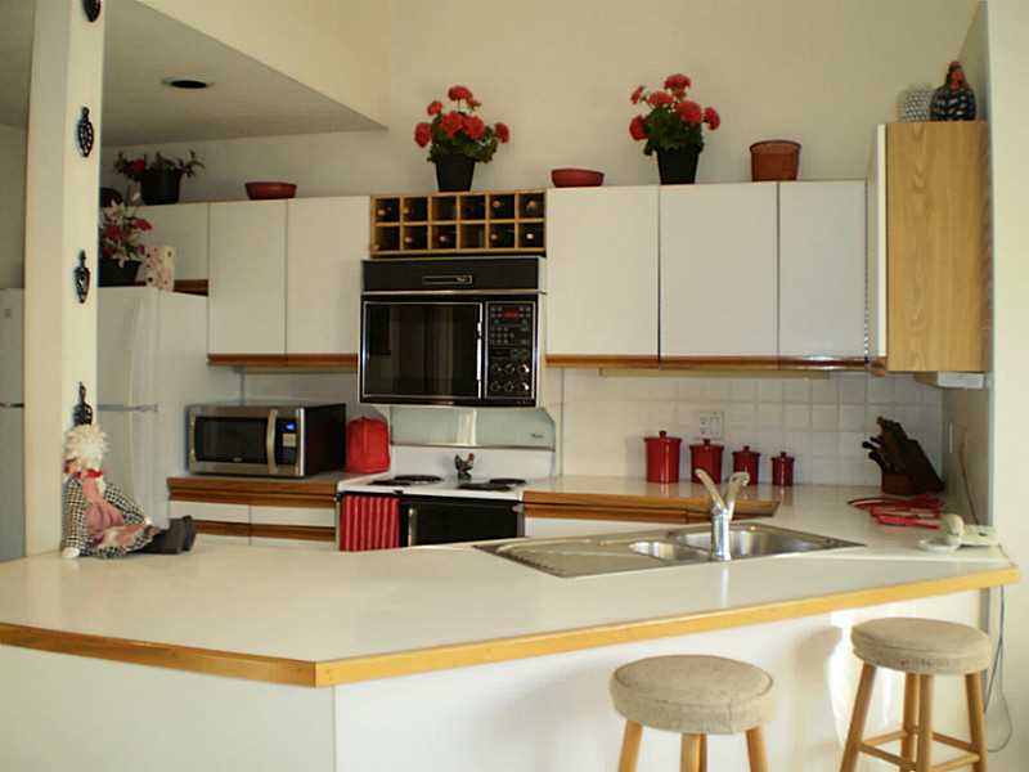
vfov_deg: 39.7
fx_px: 1070
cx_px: 514
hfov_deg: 51.4
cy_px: 386
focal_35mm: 36
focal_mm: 6.3
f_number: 3.1
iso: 125
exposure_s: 1/30
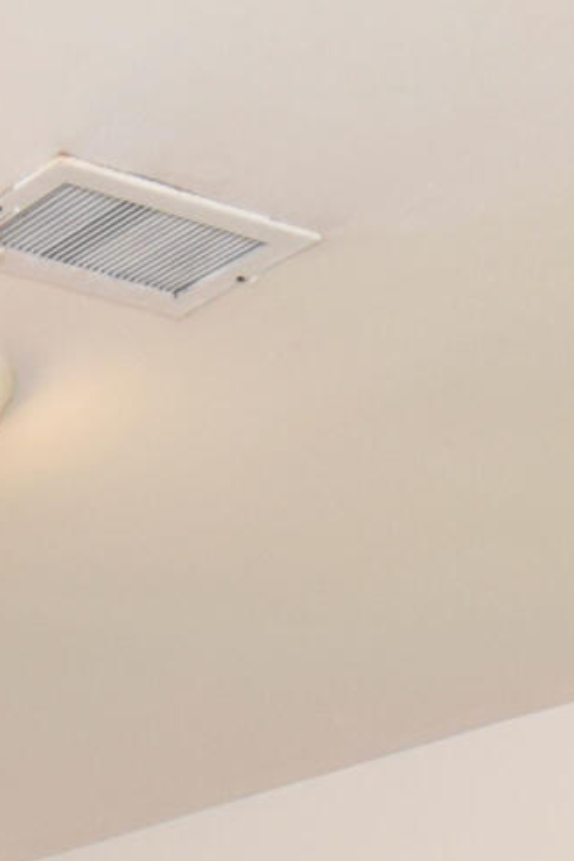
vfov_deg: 19.7
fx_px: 2200
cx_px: -213
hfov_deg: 14.2
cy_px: 1225
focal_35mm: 92
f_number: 5.6
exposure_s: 1/125
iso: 360
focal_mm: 10
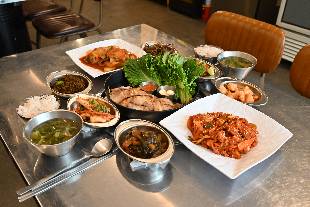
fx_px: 301
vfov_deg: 37.9
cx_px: 155
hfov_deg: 54.4
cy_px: 104
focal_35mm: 35
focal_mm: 35
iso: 4000
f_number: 7.1
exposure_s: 1/160
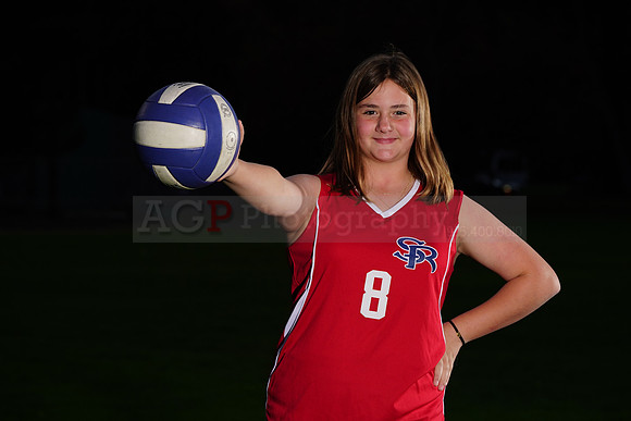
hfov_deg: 12.0
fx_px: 2998
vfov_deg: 8.0
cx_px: 316
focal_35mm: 171
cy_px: 210
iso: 400
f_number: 10
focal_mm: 171
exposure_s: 1/125
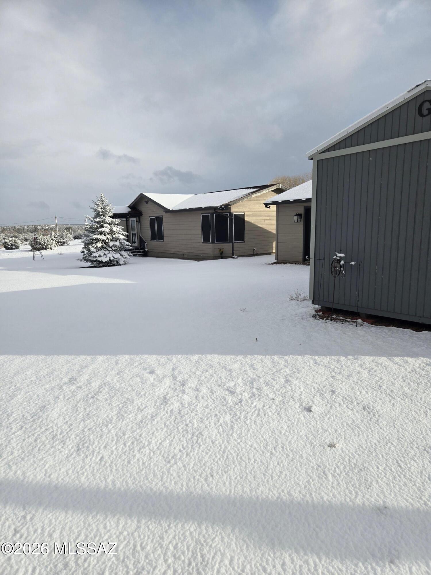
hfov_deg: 58.9
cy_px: 288
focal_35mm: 23
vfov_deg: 73.9
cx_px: 216
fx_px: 382
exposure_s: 1/2296
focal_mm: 5.4
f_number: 1.8
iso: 25
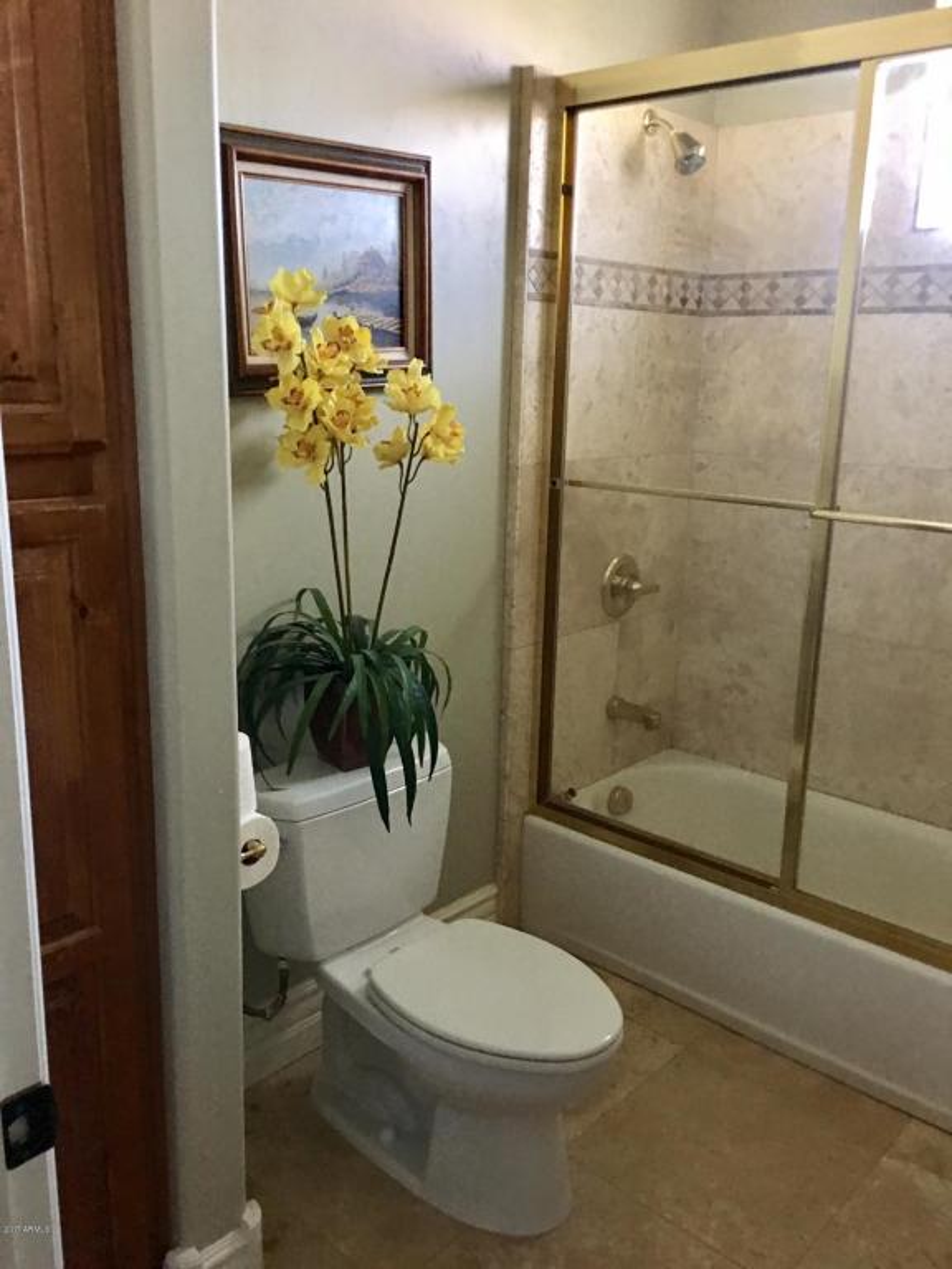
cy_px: 634
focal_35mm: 29
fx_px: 1063
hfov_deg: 48.2
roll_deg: -1.0
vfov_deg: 61.7
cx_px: 476
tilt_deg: -13.2
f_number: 2.2
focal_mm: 4.15
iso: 64
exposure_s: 1/4
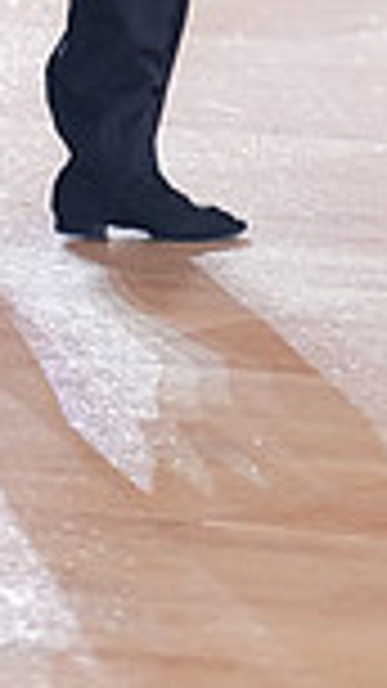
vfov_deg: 3.3
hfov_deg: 1.9
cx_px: 146
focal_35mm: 654
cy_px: -486
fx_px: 11938
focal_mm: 165
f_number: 2.8
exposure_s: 1/500
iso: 2500
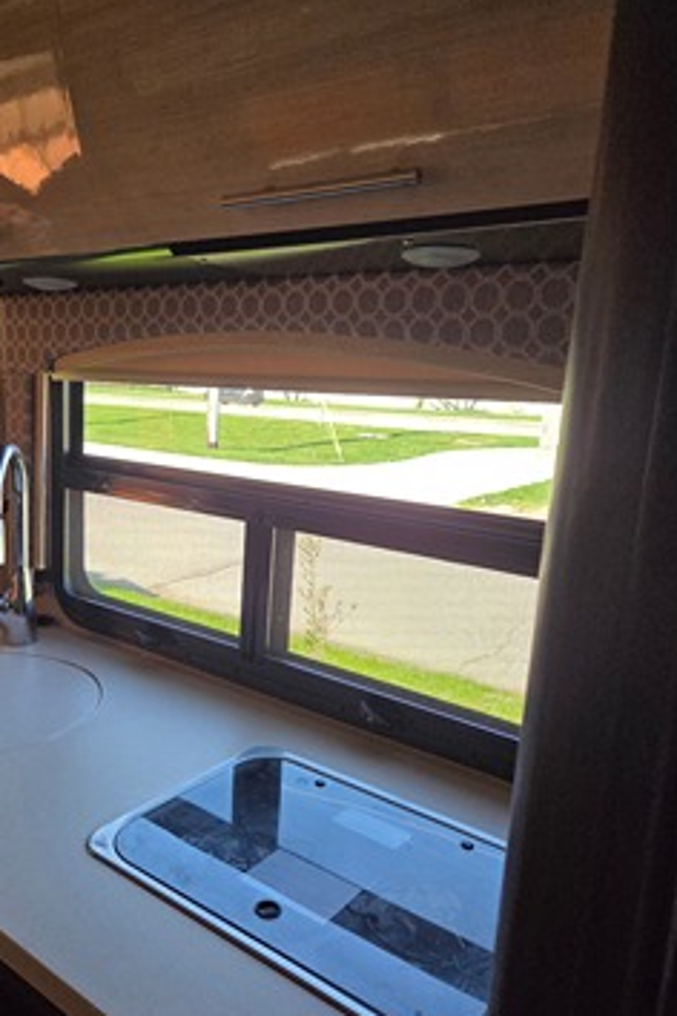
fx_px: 762
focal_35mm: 27
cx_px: 270
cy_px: 560
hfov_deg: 47.6
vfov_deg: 67.2
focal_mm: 5.4
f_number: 1.8
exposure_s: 1/180
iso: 200
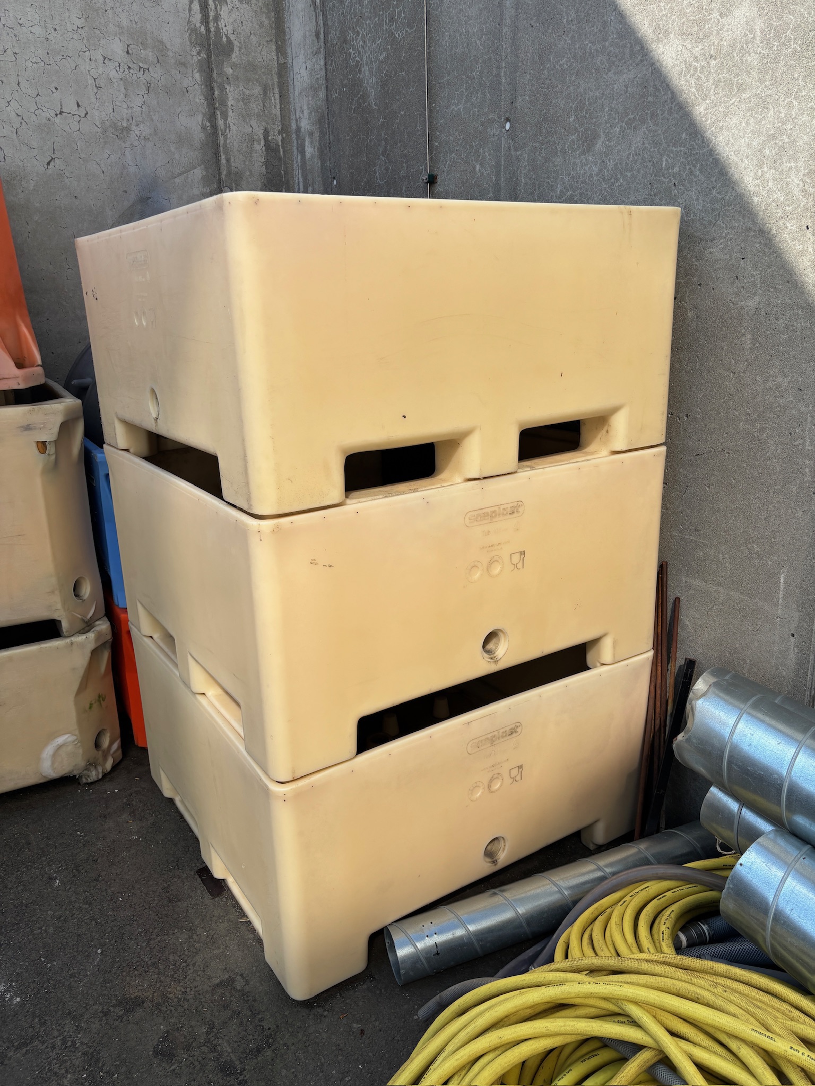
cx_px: 408
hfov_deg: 53.1
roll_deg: +0.9
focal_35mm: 26
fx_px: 816
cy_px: 543
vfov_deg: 67.3
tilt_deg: -15.2
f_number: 1.6
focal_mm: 5.96
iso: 50
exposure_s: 1/2513
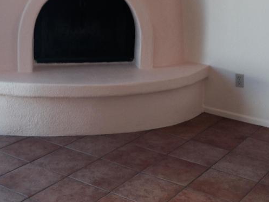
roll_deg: -0.8
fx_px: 529
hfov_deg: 28.6
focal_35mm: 68
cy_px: -4
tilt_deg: -5.7
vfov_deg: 20.8
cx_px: 136
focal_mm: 4.12
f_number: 2.4
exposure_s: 1/60
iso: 50
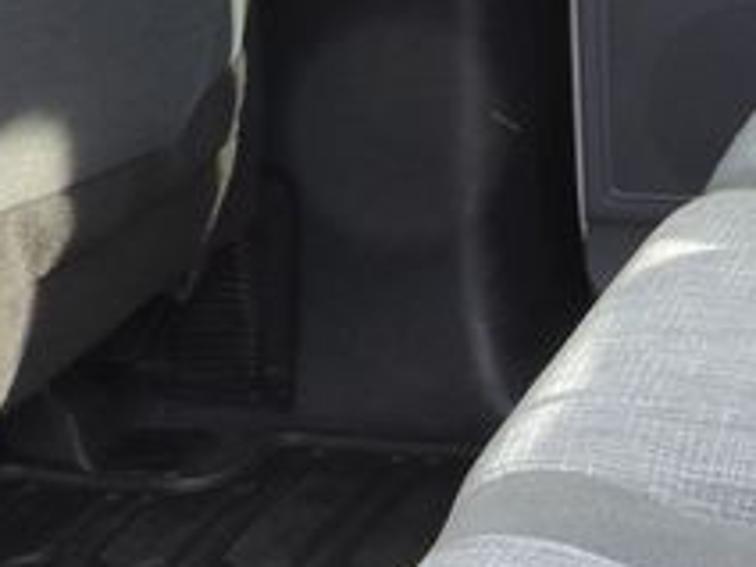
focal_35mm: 145
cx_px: 934
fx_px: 3167
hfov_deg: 13.2
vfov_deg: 10.2
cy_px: 556
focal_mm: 4.3
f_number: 3
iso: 100
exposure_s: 1/30
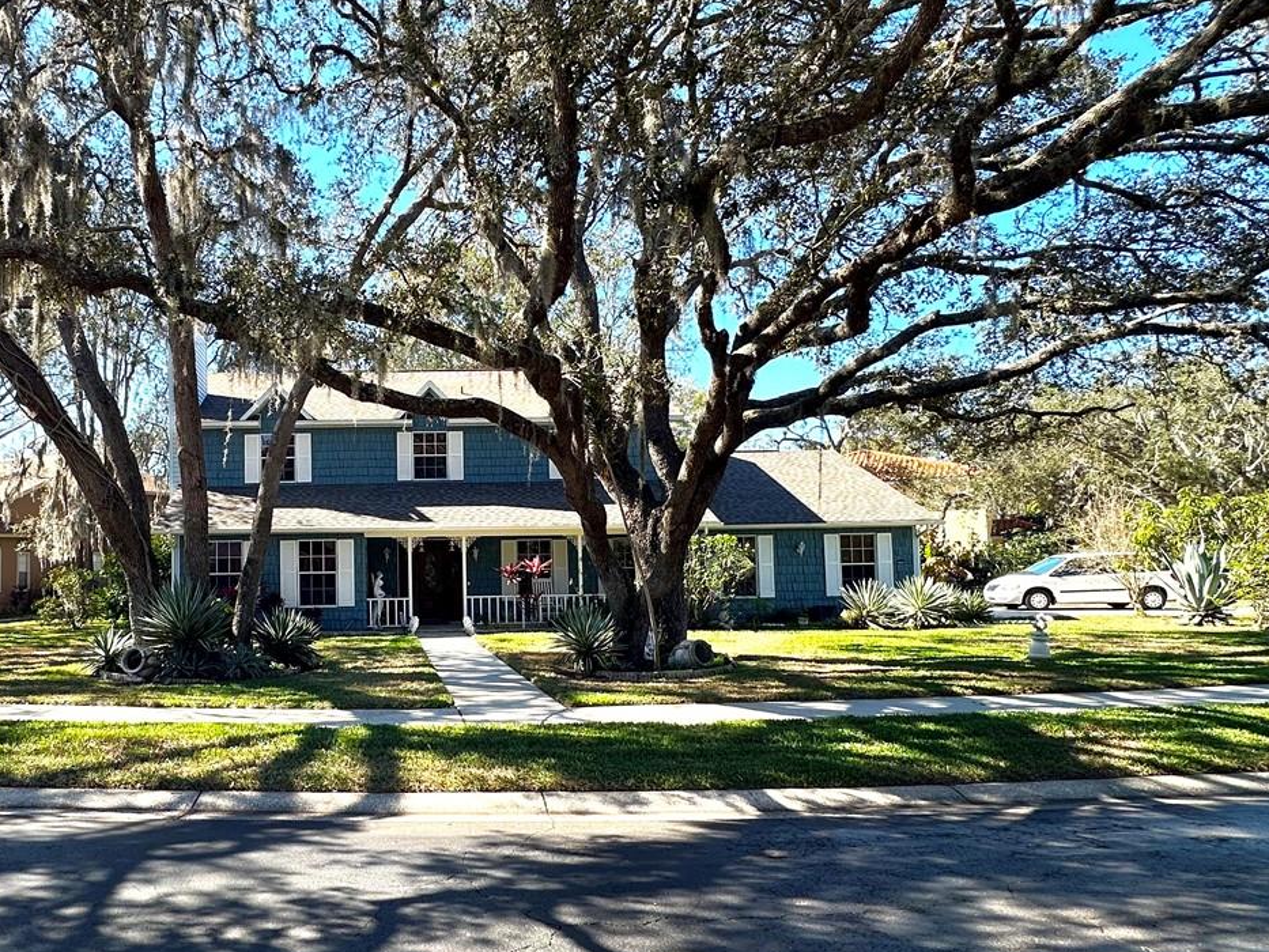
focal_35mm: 24
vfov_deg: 56.7
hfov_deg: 68.9
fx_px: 880
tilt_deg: +3.7
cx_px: 389
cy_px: 522
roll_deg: +0.8
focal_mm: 2.22
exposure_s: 1/454
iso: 40
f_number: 2.2
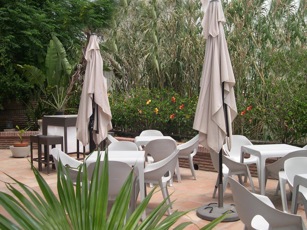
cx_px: 154
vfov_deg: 37.7
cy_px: 115
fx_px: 337
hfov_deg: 49.0
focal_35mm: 38
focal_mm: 8
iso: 141
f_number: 7.6
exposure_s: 1/152
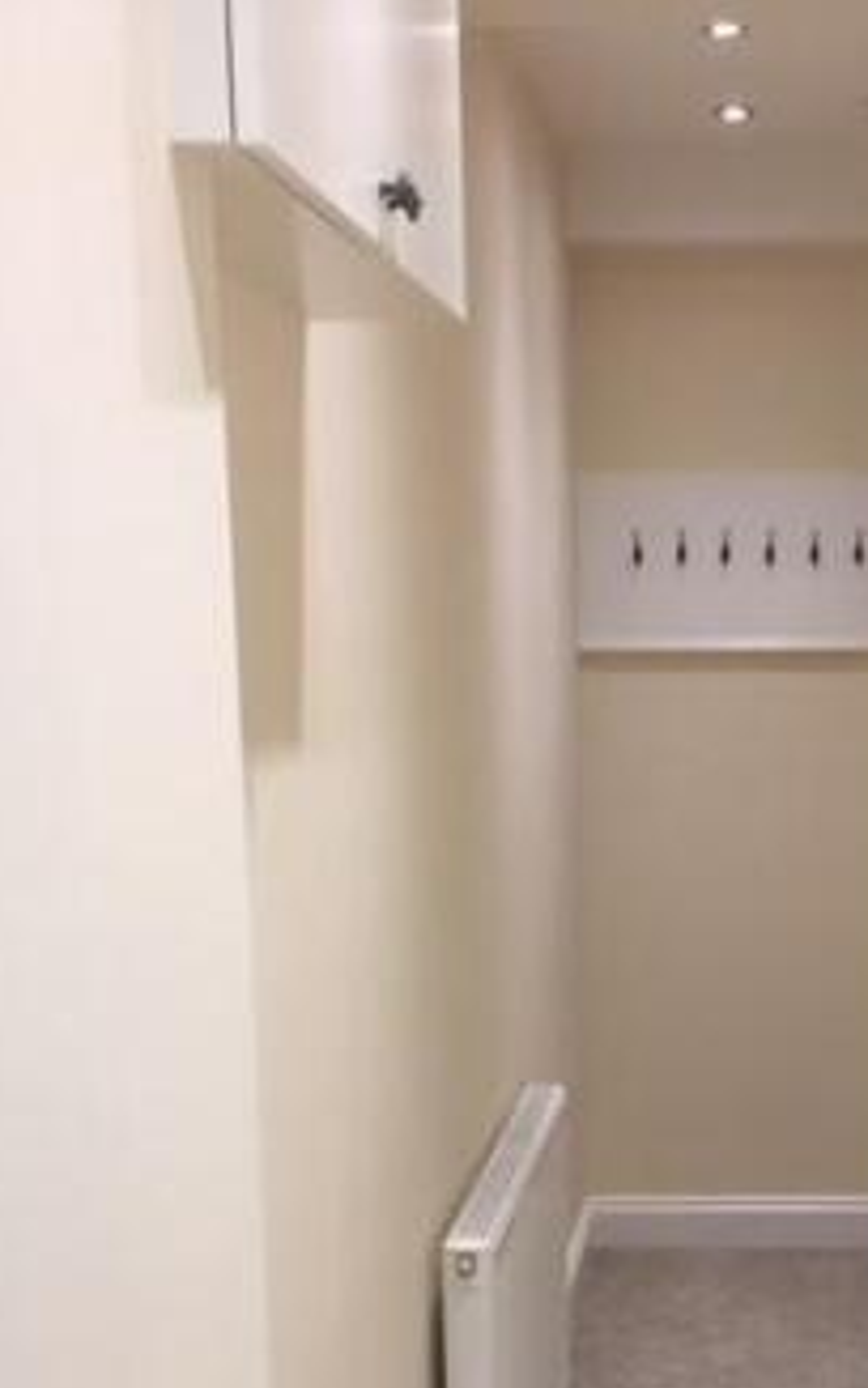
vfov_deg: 36.5
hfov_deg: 23.1
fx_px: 2080
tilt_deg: -10.1
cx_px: 734
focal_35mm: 55
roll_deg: +0.4
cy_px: 922
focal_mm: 4.15
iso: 32
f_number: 2.2
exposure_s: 1/33
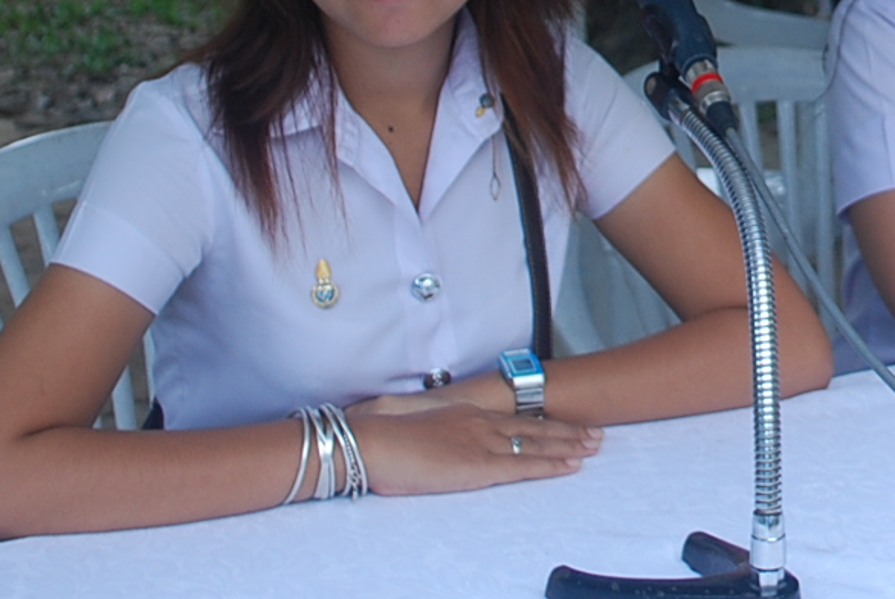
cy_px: -133
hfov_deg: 18.0
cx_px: 1011
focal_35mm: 109
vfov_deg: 12.3
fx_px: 2712
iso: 200
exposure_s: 1/15
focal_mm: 22
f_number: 4
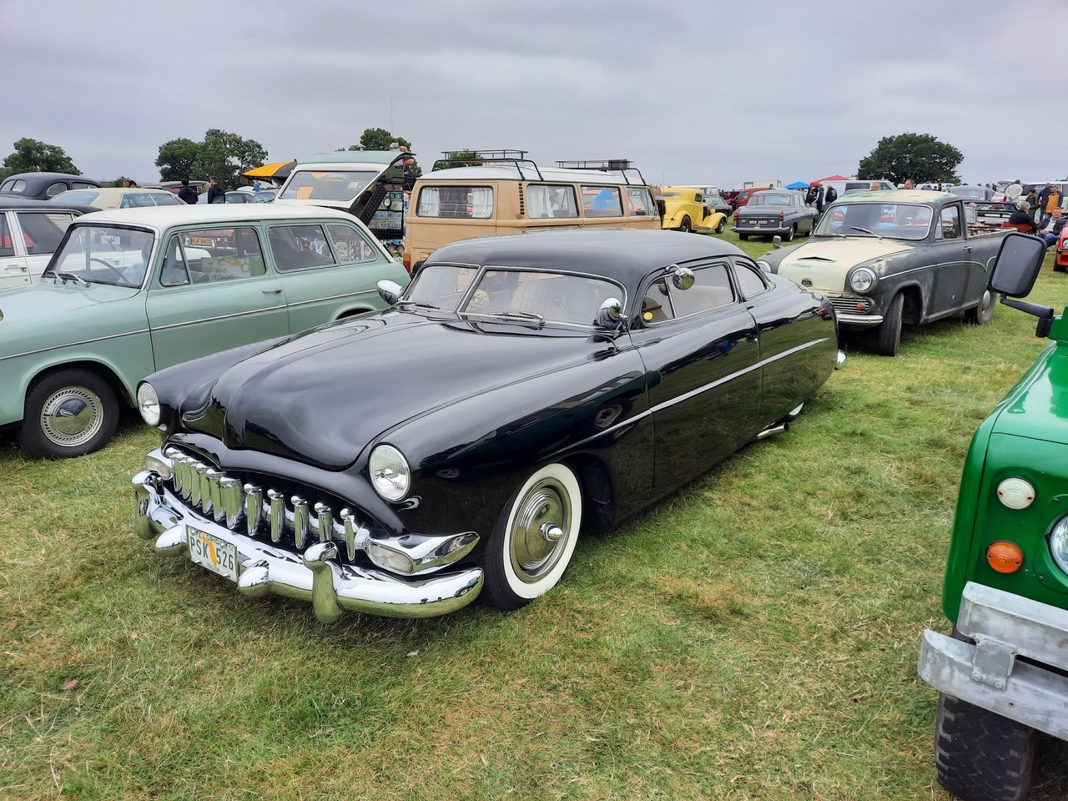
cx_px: 534
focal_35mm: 25
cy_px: 400
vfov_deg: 54.9
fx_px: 771
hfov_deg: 69.4
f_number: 2
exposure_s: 1/247
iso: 32
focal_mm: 4.6
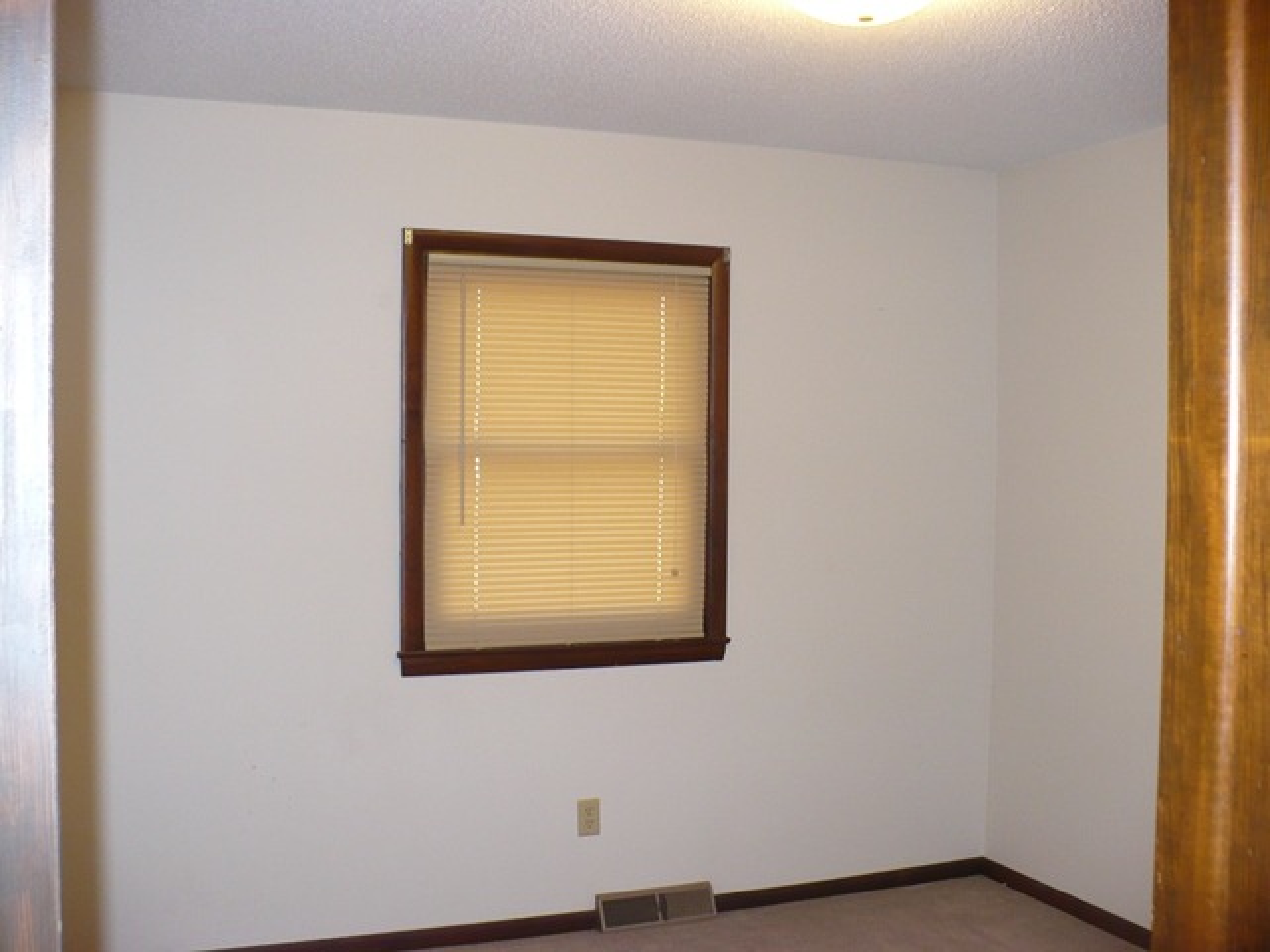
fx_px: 1357
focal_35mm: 37
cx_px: 635
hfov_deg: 50.1
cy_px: 476
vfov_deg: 38.7
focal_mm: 6.1
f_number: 2.8
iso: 200
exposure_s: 1/30
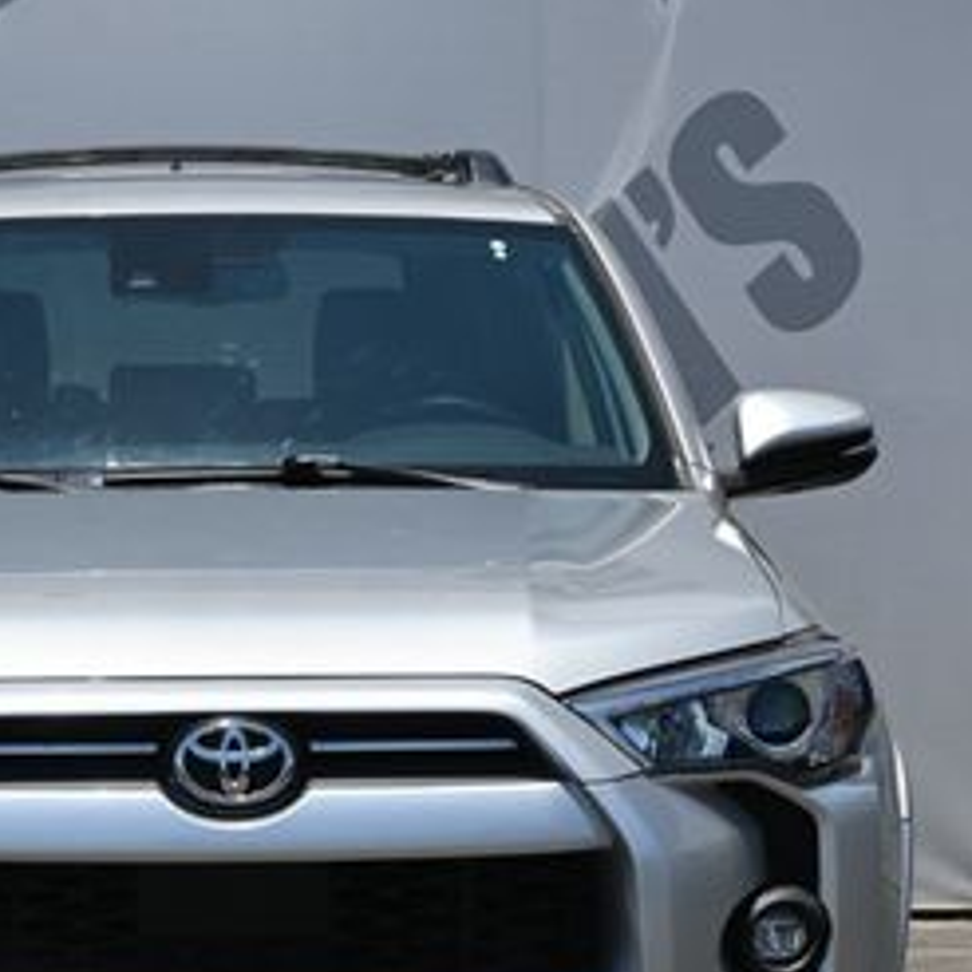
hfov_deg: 13.8
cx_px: 233
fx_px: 4003
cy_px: 703
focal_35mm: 126
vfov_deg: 13.8
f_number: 6.3
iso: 100
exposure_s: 1/320
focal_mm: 38
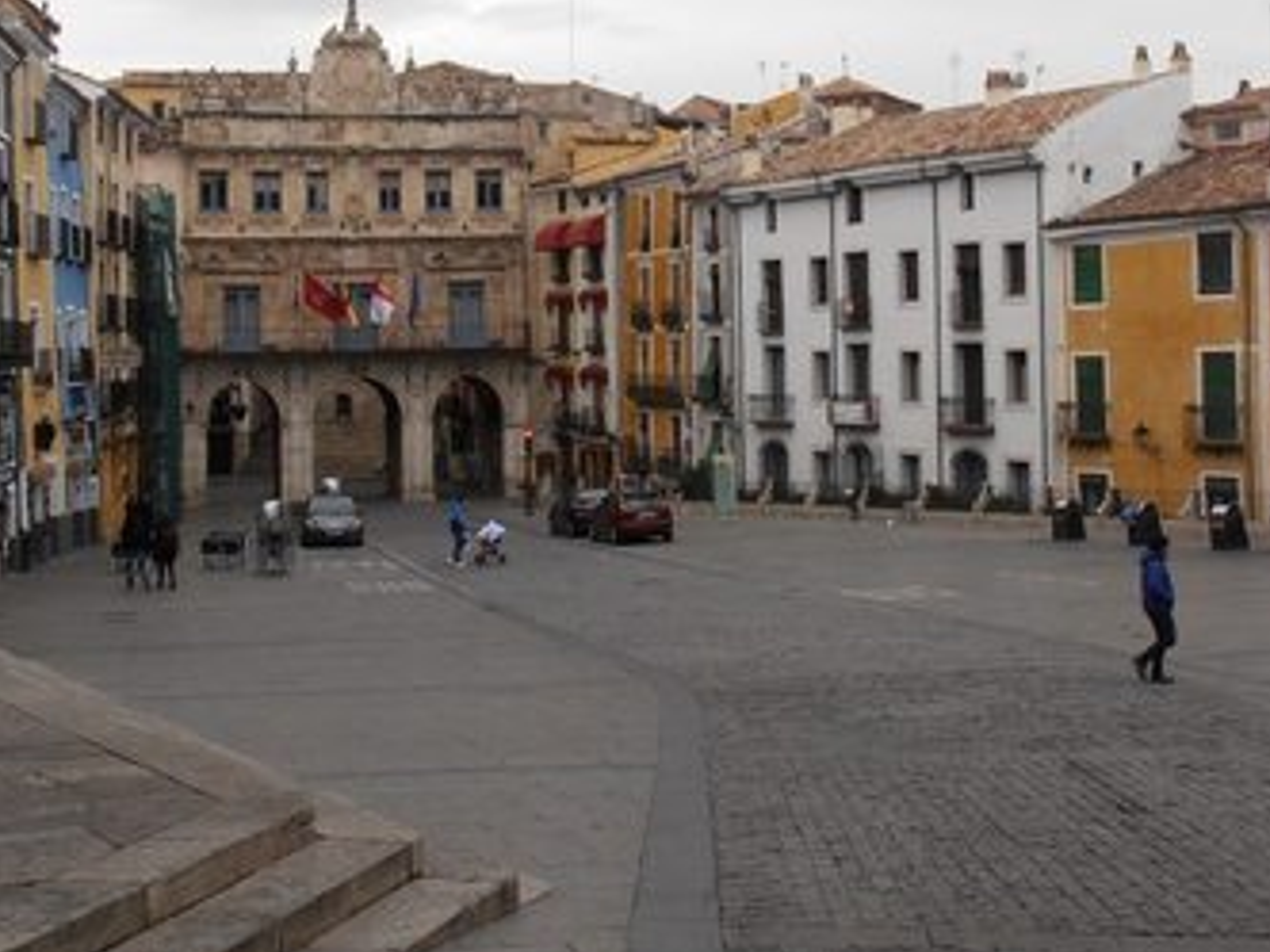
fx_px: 2311
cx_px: 710
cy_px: 283
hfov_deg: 30.7
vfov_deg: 23.1
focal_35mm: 63
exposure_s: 1/250
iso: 80
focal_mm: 7.87
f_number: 4.2
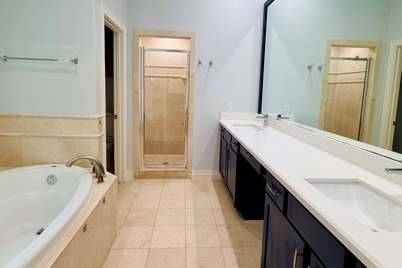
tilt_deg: -6.7
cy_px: 112
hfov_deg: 84.0
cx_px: 200
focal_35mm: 20
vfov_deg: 61.6
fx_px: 223
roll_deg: -2.4
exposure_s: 1/120
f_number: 2.2
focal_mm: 2.22
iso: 200
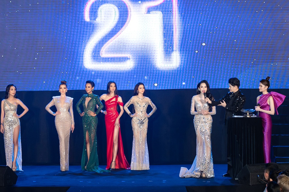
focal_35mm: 105
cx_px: 144
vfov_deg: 13.0
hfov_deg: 19.5
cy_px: 96
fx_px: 843
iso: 320
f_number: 3.2
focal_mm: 70
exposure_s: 1/125
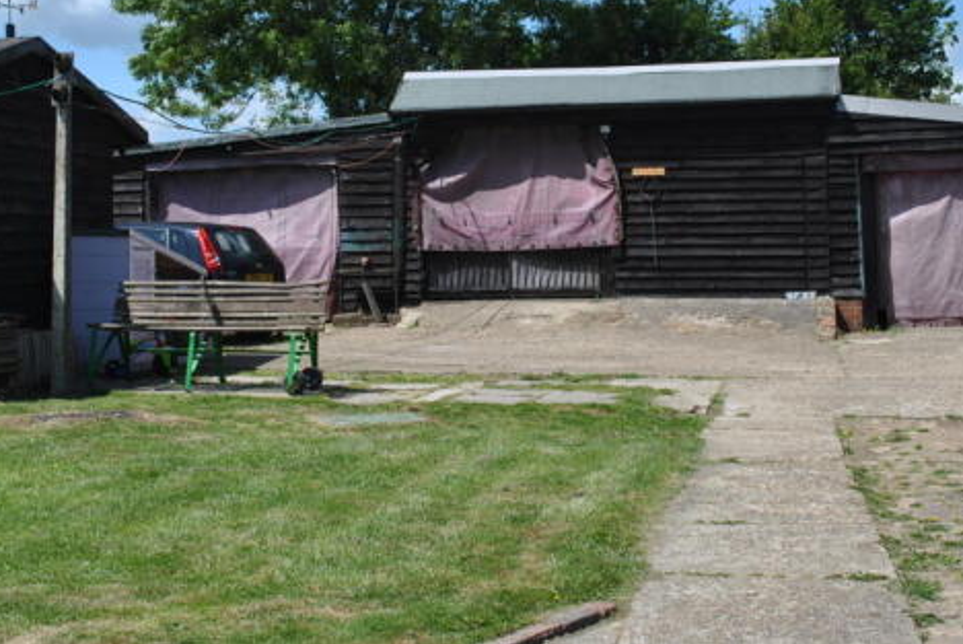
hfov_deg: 33.0
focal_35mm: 61
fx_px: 1625
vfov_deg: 22.3
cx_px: 530
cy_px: 196
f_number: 8
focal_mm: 29
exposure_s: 1/250
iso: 100
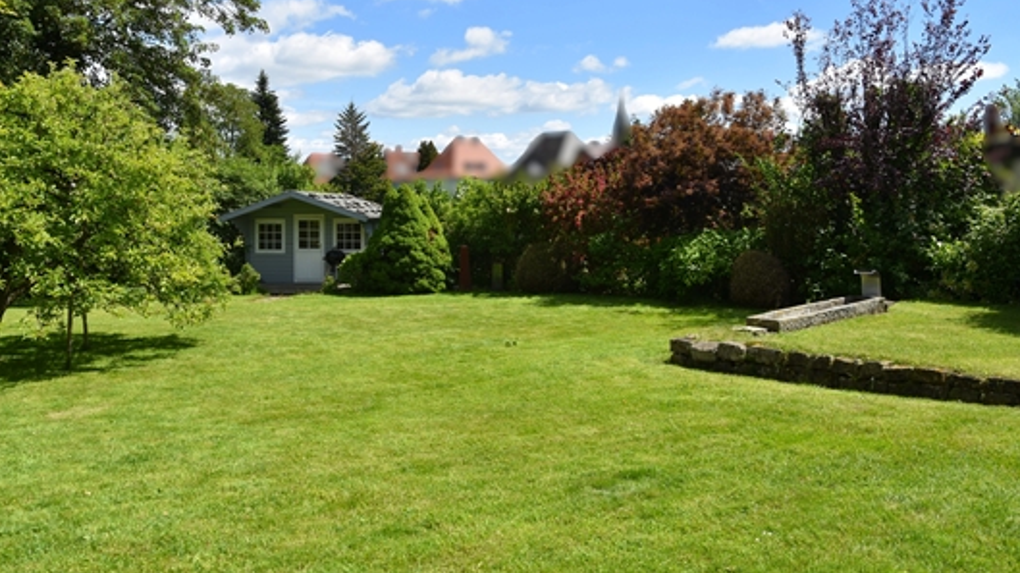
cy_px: 239
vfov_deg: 37.6
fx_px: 838
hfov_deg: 62.6
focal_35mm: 31
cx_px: 515
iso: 100
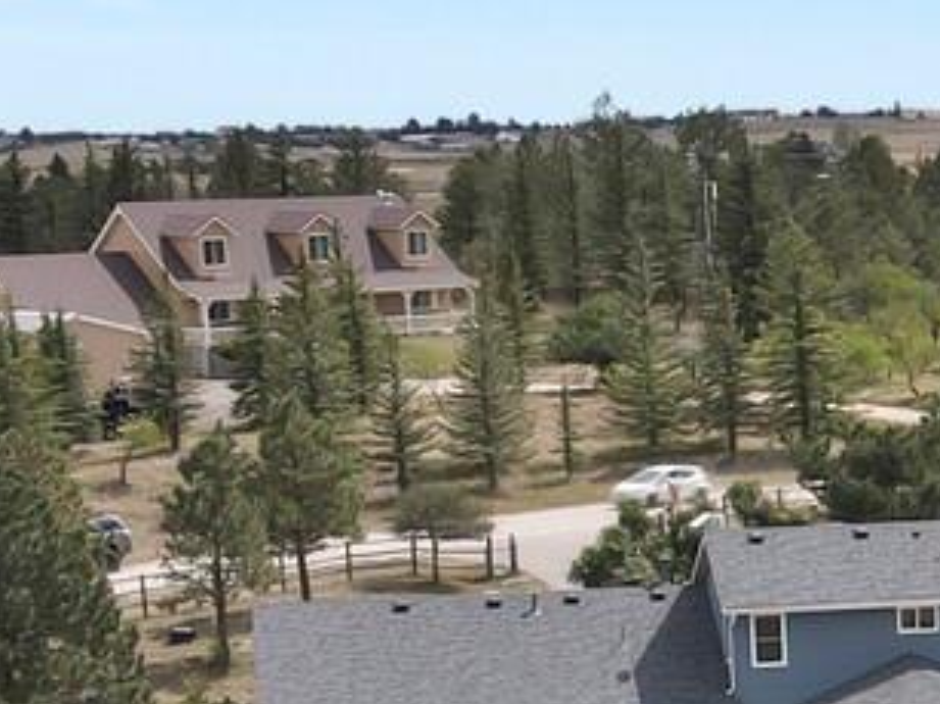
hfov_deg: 14.9
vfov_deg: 11.6
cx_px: 1307
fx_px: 3393
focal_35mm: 125
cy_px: 802
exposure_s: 1/640
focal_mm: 4.5
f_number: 2.8
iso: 100
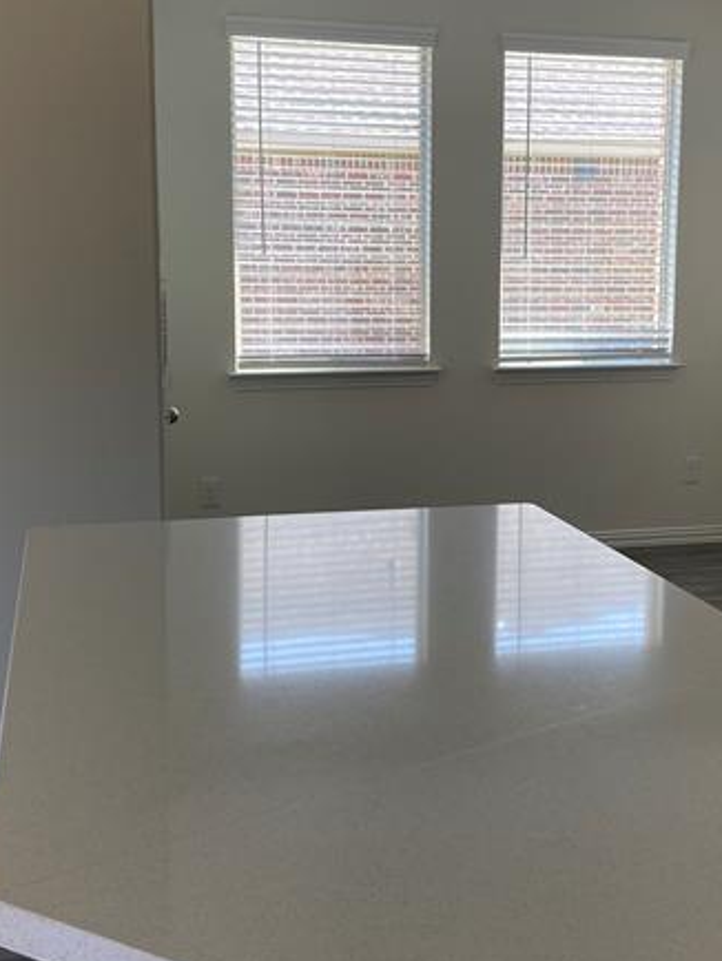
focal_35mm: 46
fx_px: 1278
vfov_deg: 41.2
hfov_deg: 31.3
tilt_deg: -7.7
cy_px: 441
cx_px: 474
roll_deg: -0.1
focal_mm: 4.25
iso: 64
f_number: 1.8
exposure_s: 1/120
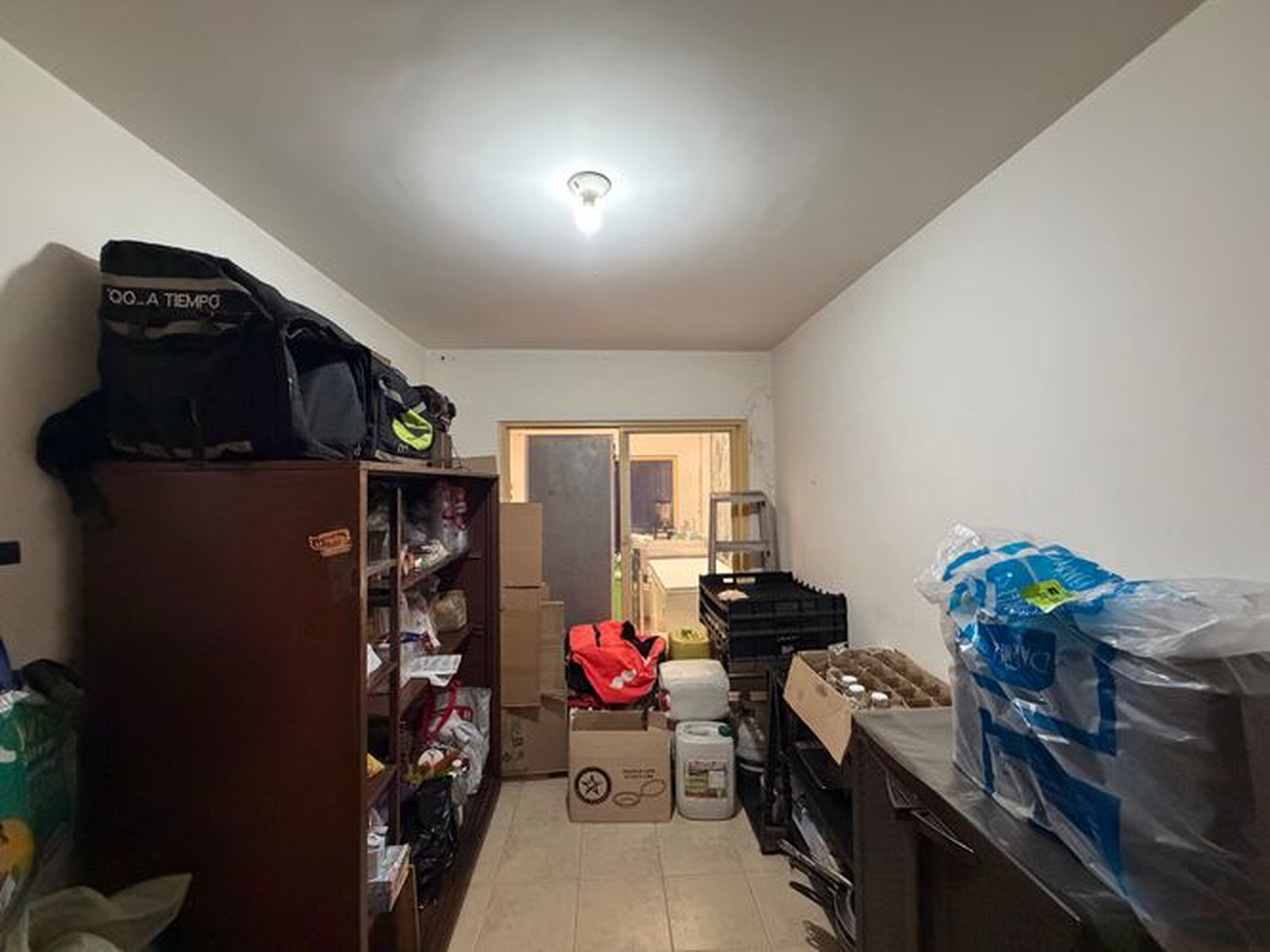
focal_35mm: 14
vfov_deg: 85.7
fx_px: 514
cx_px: 635
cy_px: 476
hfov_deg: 102.1
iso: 800
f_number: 2.2
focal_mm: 2.22
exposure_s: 1/60
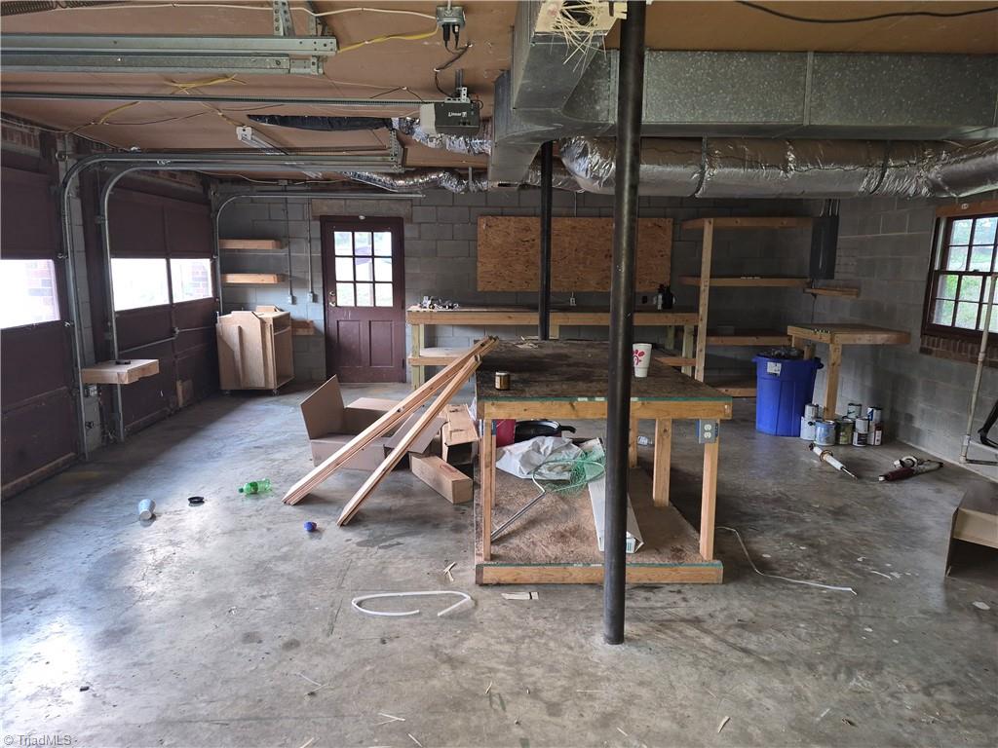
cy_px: 374
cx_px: 499
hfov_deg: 73.9
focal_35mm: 23
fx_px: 663
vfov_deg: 58.9
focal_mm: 5.4
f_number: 1.8
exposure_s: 1/11
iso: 125
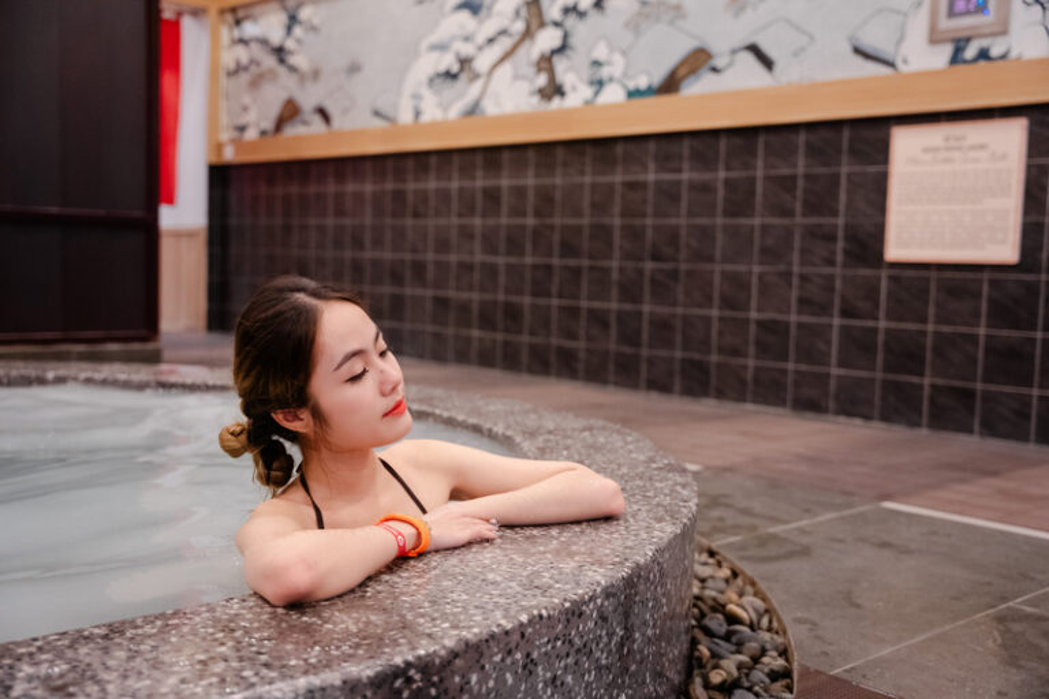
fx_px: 1157
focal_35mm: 40
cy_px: 350
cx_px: 524
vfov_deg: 33.6
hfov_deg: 48.8
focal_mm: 39.7
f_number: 2.8
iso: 4000
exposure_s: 1/125
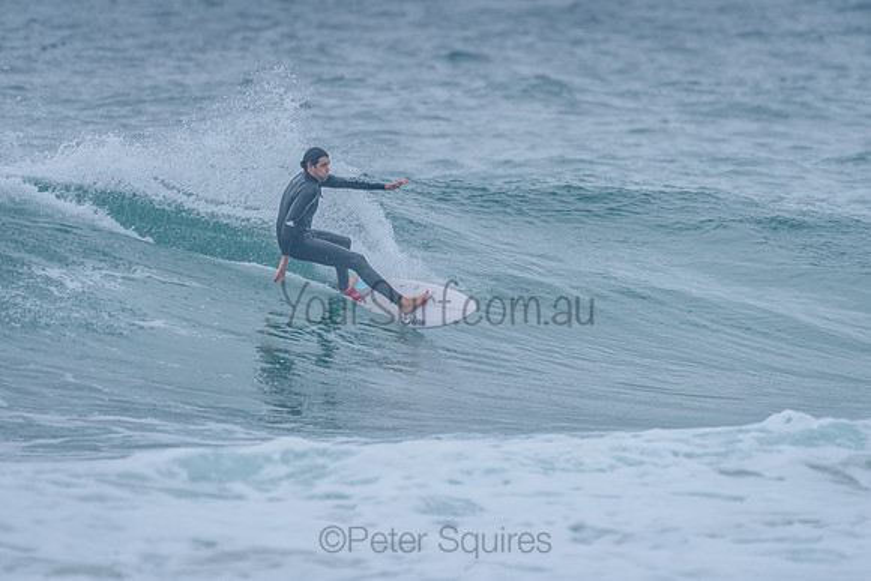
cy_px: 226
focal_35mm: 613
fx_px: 14828
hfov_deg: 3.4
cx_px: 437
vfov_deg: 2.2
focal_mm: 500
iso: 560
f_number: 5.6
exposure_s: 1/1250
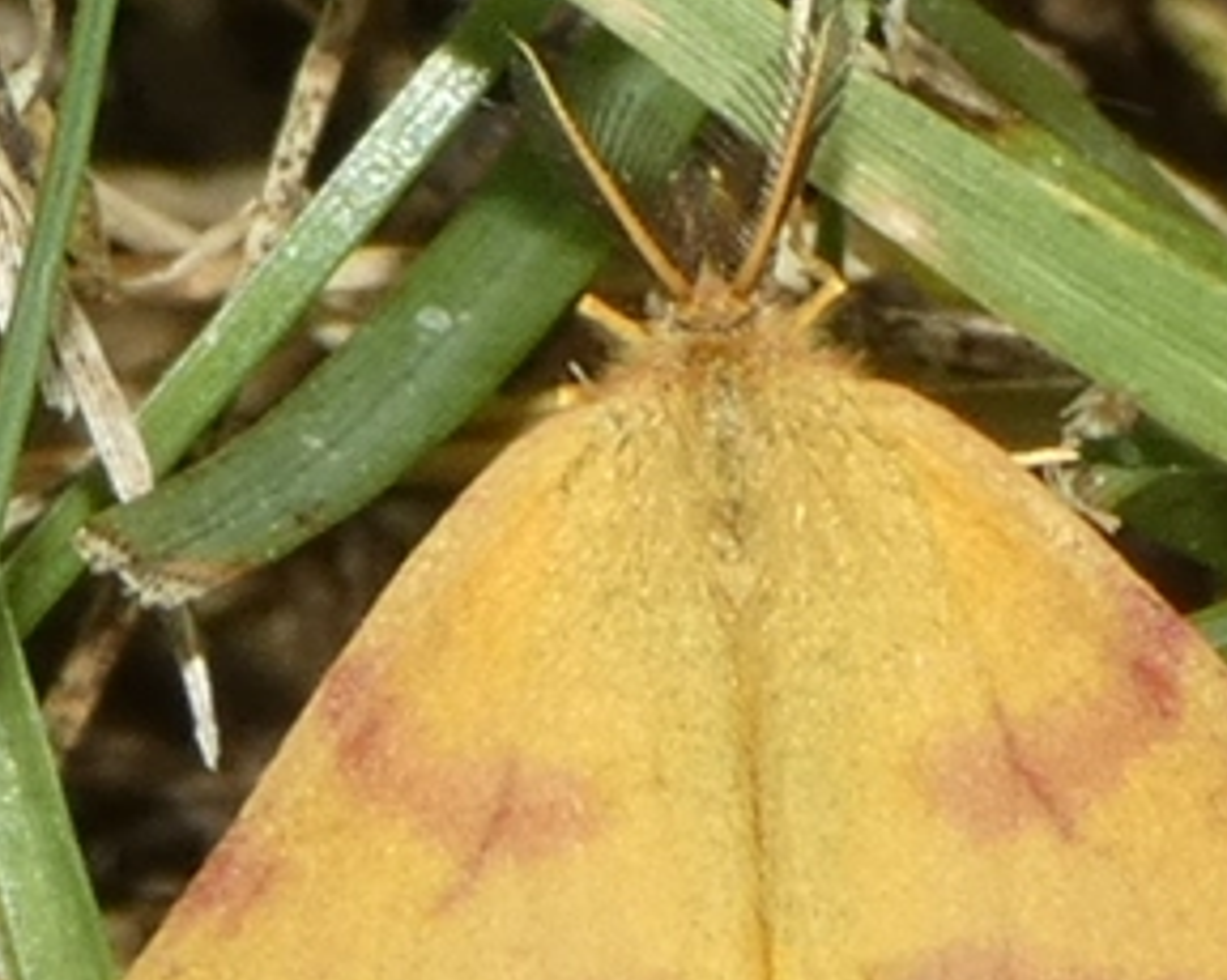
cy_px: 741
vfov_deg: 4.5
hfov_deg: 5.6
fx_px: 12593
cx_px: 780
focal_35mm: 347
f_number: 5.4
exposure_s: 1/50
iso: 80
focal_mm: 28.8
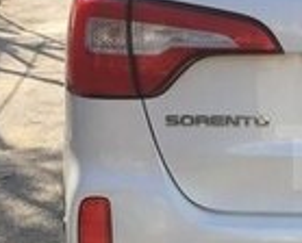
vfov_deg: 11.6
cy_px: 157
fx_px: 1201
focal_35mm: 134
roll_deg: +0.2
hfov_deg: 13.3
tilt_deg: -14.1
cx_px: 498
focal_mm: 4.15
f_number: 2.2
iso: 25
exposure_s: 1/545
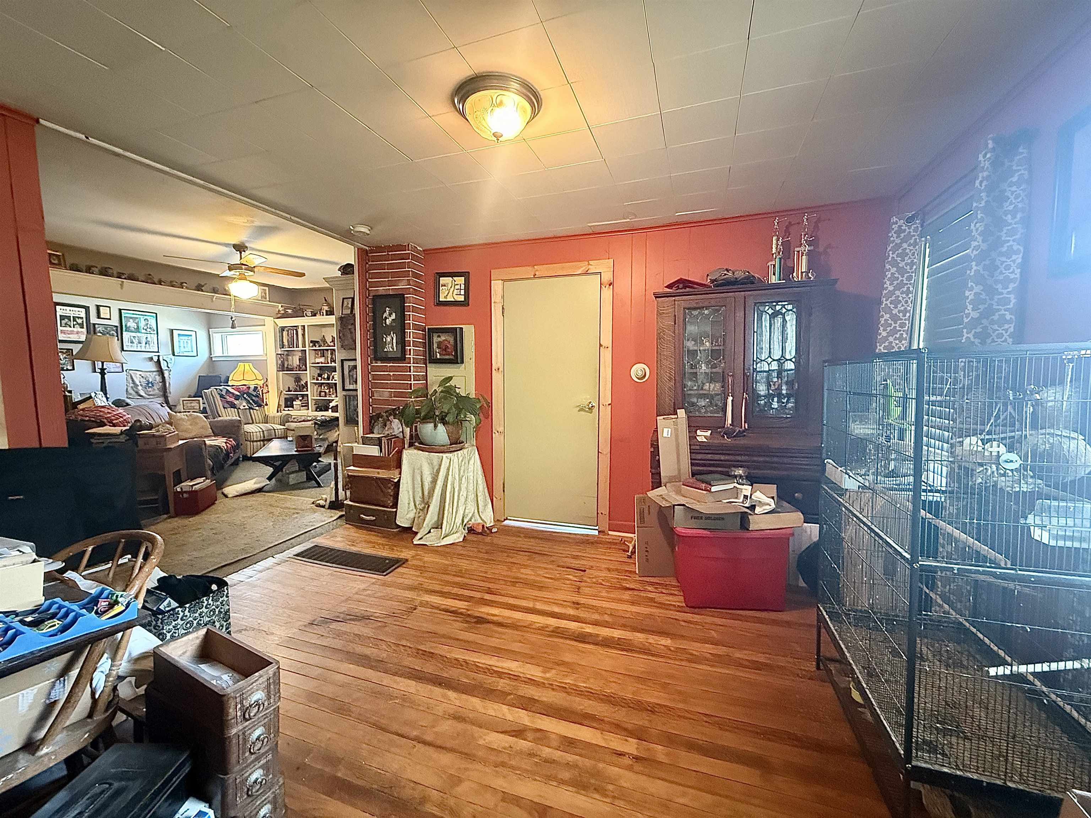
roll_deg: +0.2
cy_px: 409
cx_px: 546
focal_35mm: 14
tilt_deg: -4.4
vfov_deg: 85.7
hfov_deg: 102.1
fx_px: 441
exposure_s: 1/40
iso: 1250
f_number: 2.2
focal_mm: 2.22
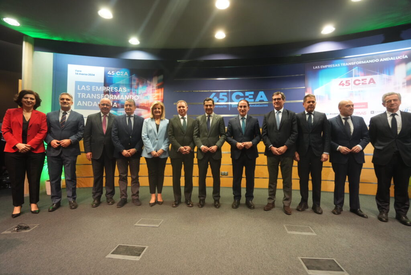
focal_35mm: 16
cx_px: 206
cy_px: 138
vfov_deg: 73.8
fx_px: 183
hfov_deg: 96.7
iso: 4000
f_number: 4
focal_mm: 16
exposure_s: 1/125
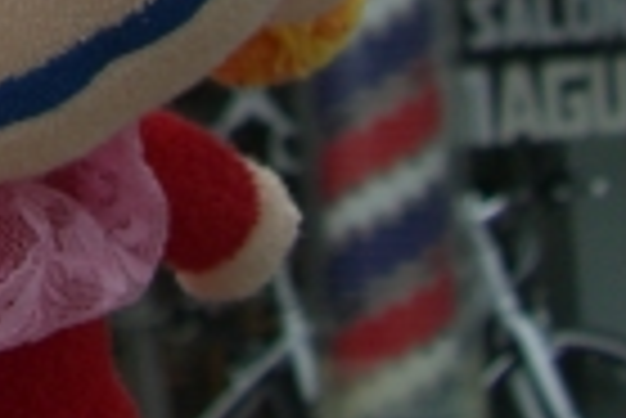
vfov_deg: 7.1
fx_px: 3168
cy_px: -625
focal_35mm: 182
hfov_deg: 10.7
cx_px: -428
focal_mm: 7.9
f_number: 5.6
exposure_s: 1/160
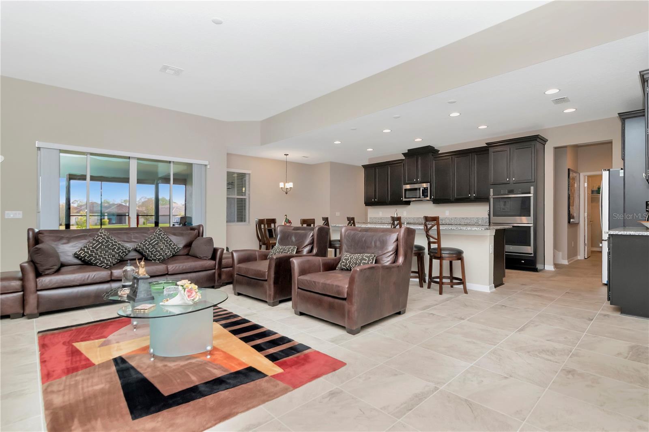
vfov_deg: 72.0
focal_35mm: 16
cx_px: 324
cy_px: 216
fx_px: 297
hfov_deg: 95.0
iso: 1000
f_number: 6.3
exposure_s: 1/100
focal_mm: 11
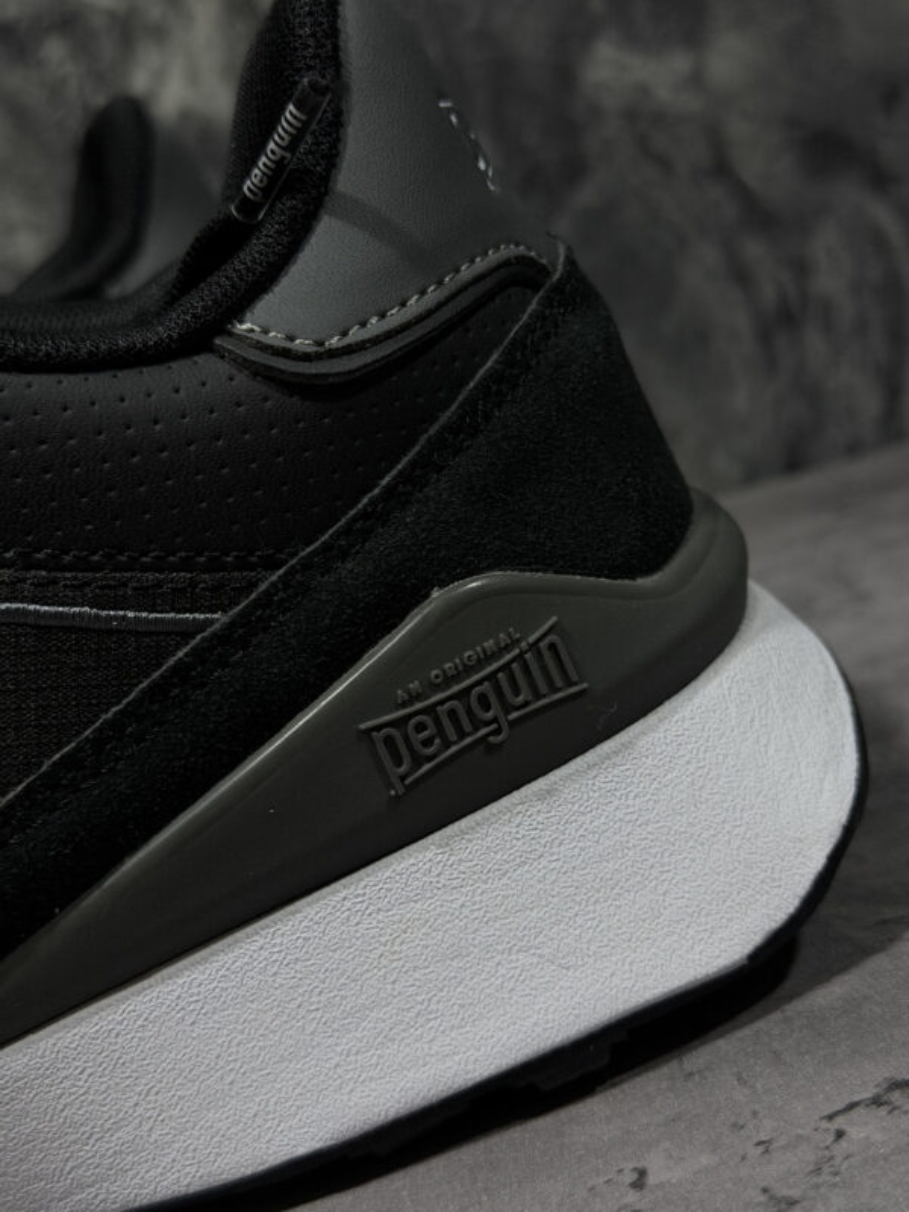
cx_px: 454
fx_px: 1681
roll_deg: +18.1
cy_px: 606
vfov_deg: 39.7
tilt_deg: -14.3
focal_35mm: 48
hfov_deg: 30.3
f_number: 1.78
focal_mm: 6.76
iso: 250
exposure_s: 1/40
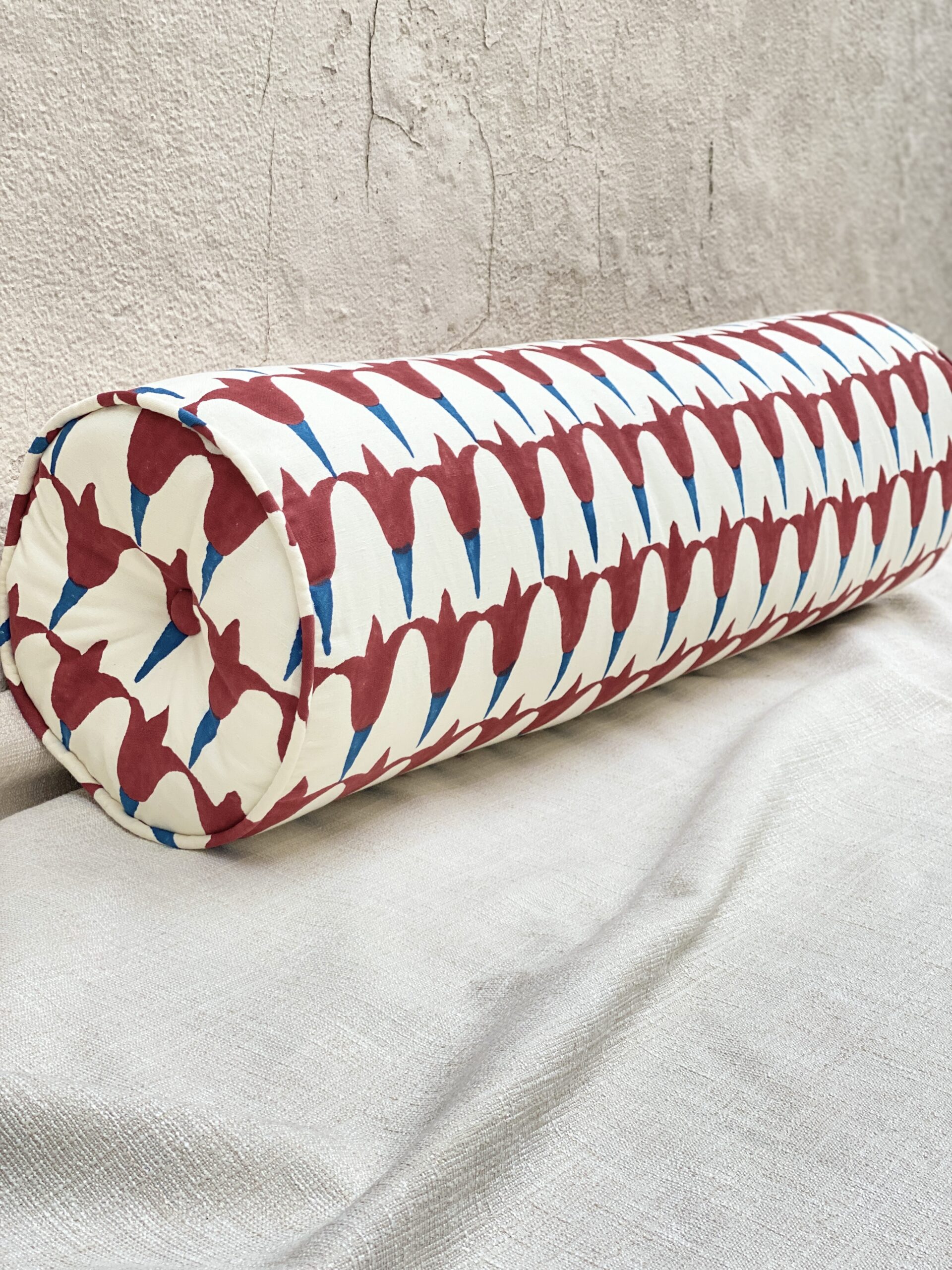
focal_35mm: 52
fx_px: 1907
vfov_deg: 36.8
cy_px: 635
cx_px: 476
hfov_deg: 28.0
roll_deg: -3.8
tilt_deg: -15.0
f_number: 2
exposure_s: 1/122
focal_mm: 6
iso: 64
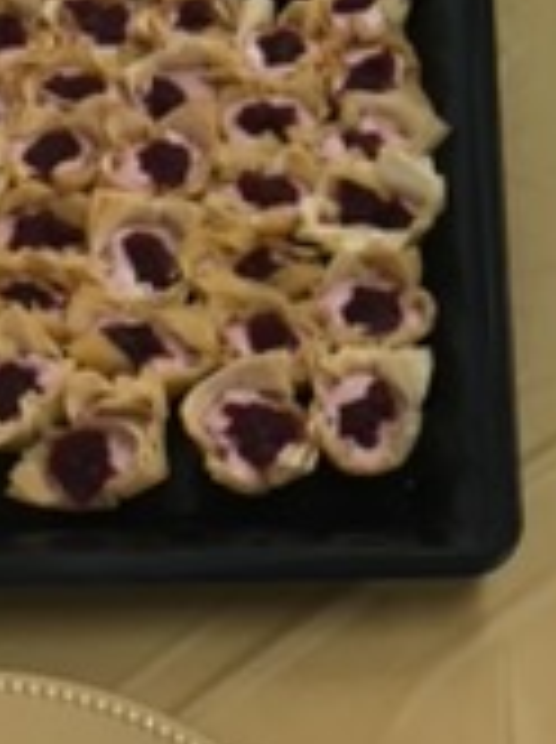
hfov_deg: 17.4
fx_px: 1804
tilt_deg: -48.6
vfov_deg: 22.3
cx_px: 439
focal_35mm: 84
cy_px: -18
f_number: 2.2
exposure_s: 1/30
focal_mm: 4.15
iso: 50
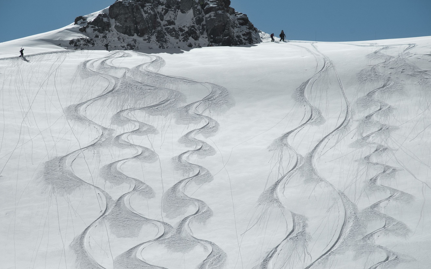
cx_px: 223
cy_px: 149
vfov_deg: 7.5
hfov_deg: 12.0
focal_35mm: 174
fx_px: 2044
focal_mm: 100
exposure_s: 1/1000
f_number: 8
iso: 200
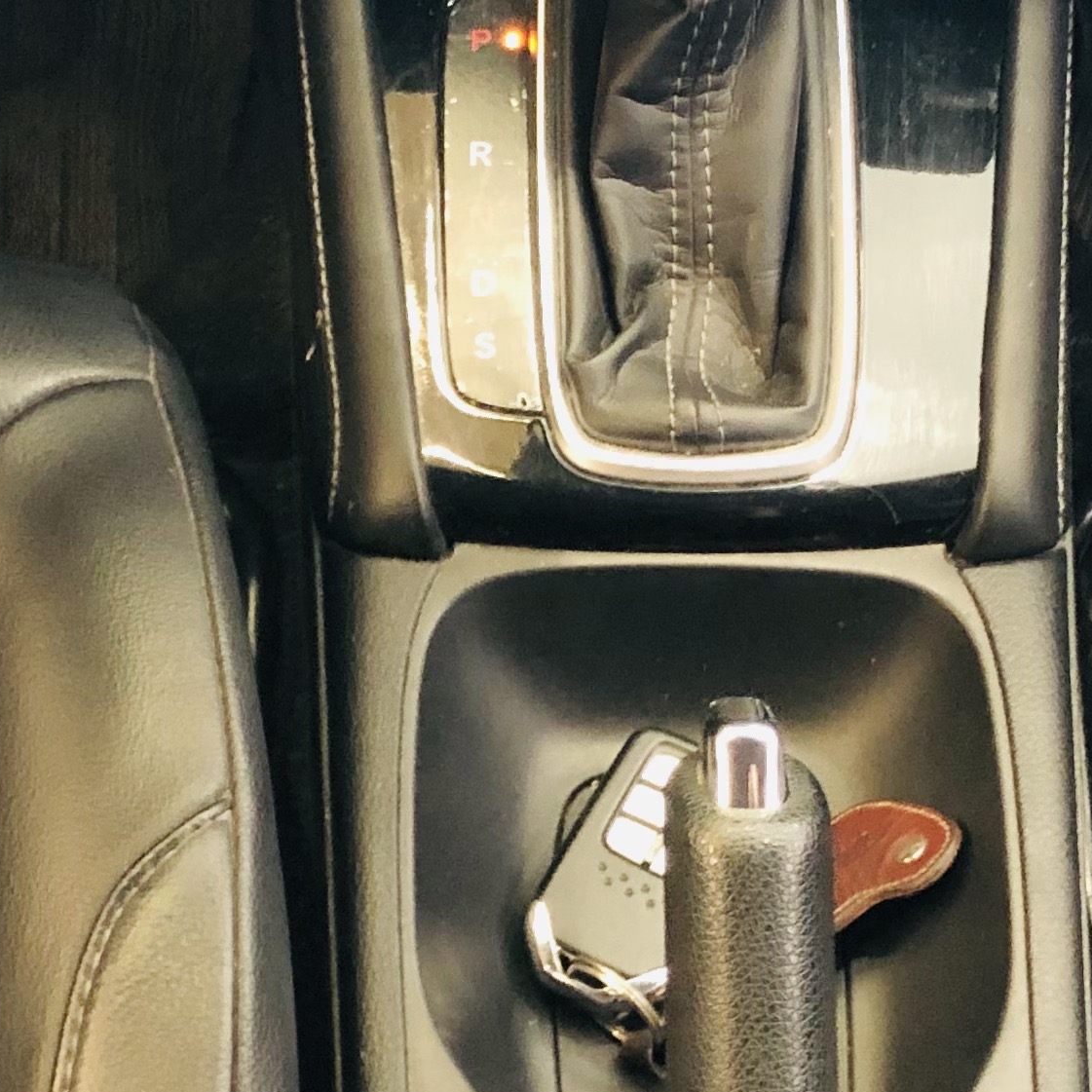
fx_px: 3176
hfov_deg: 19.5
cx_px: 609
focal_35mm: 89
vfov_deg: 19.5
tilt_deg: -57.3
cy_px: 507
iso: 100
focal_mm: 3.99
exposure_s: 1/4
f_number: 1.8
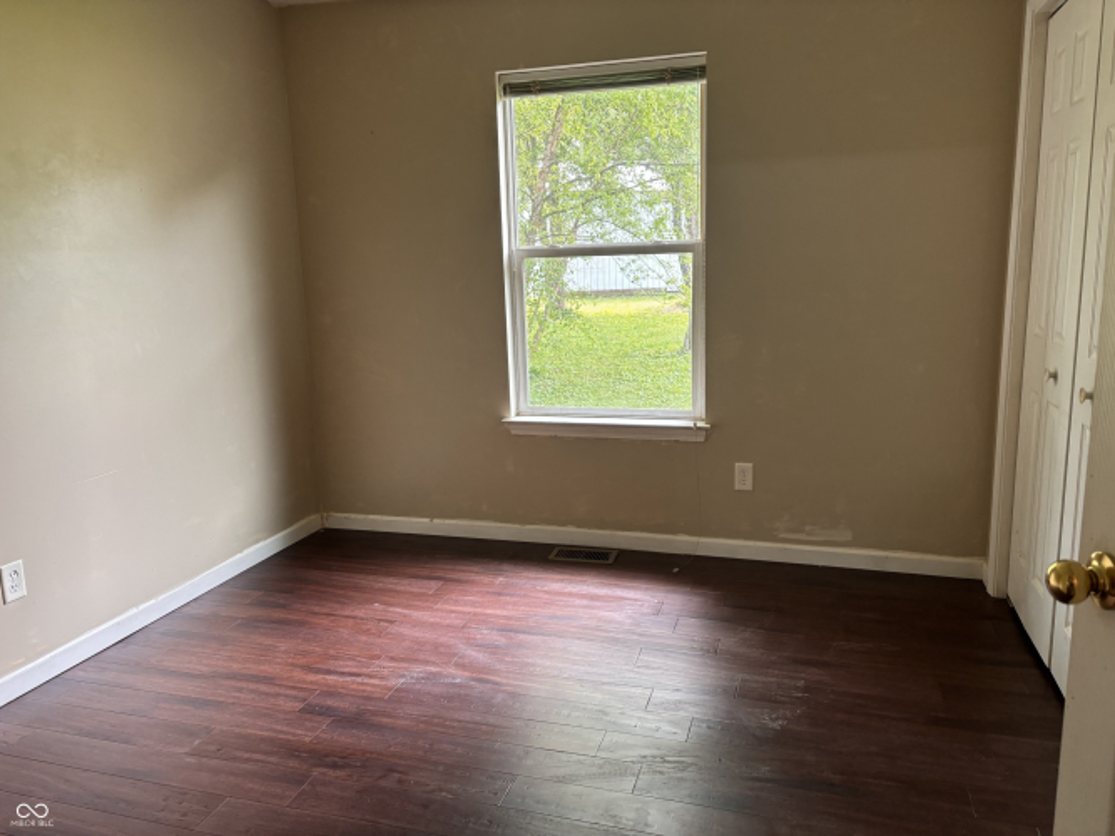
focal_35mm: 26
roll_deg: +1.9
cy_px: 418
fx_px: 837
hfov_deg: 67.3
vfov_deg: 53.0
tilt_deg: -10.1
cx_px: 558
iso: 100
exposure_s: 1/60
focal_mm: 5.96
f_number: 1.6
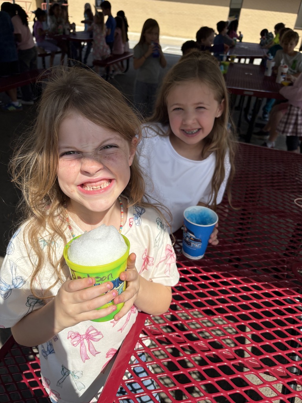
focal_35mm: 26
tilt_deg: -29.2
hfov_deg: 53.1
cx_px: 151
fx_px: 302
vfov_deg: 67.3
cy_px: 202
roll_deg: -5.0
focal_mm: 5.96
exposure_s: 1/3831
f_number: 1.6
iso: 50
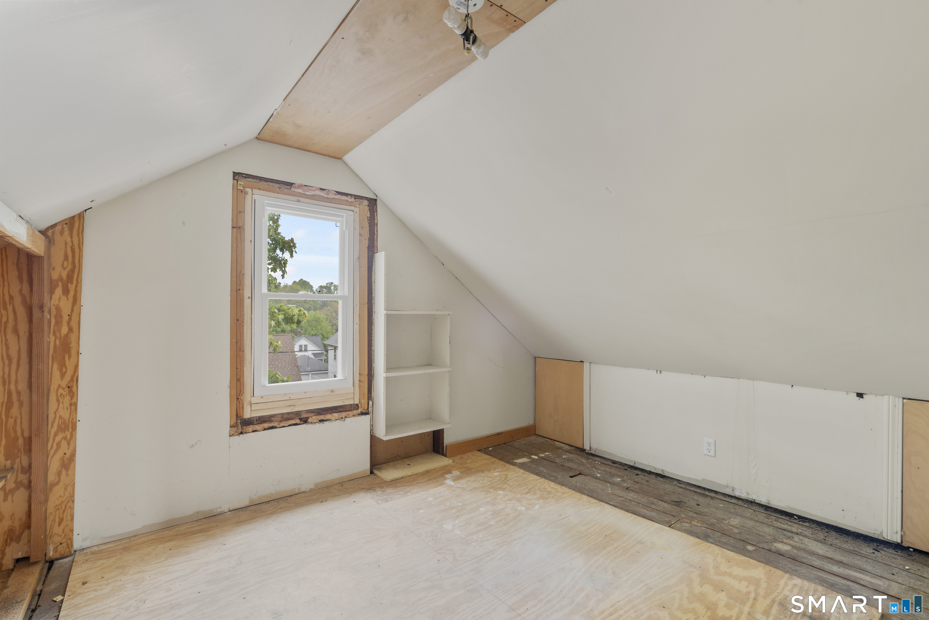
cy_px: 310
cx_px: 464
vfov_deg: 73.7
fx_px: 413
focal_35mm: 16
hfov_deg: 96.7
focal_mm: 16
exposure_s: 6
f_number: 9
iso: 250
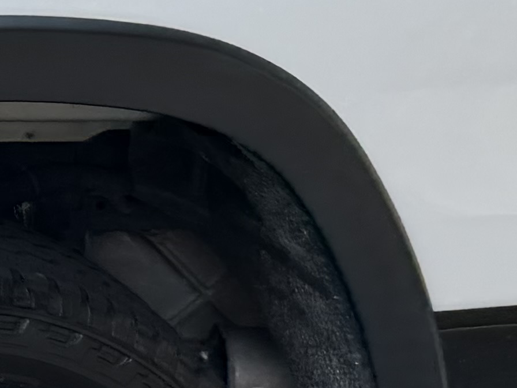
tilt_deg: -3.9
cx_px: -475
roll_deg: -5.3
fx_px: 2285
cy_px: -179
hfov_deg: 11.7
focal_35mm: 153
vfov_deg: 9.5
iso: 80
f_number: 1.78
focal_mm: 6.76
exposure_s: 1/2110
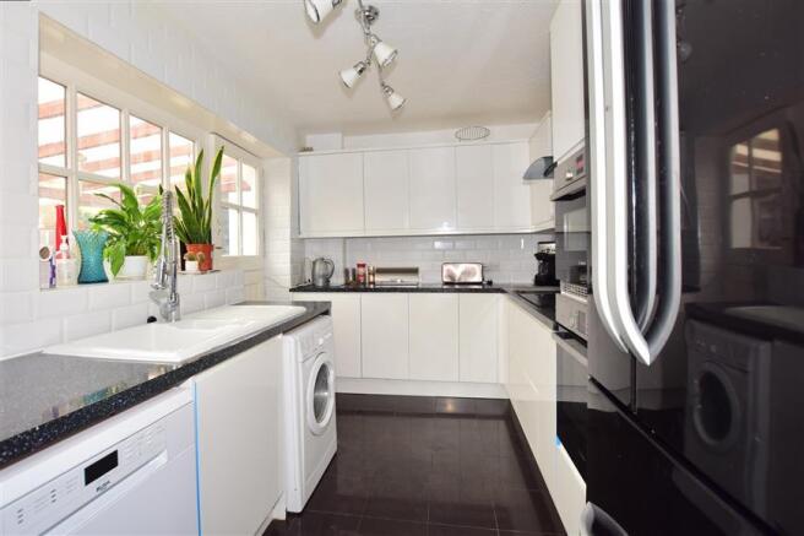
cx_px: 402
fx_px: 335
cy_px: 268
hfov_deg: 100.4
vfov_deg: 77.3
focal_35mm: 15
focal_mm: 10
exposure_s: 1/50
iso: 400
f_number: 5.6
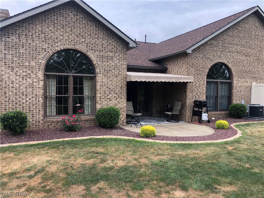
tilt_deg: -1.7
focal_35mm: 28
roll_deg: -1.0
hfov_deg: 63.4
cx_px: 132
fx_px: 214
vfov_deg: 49.7
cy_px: 99
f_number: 1.8
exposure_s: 1/564
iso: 20
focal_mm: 3.99
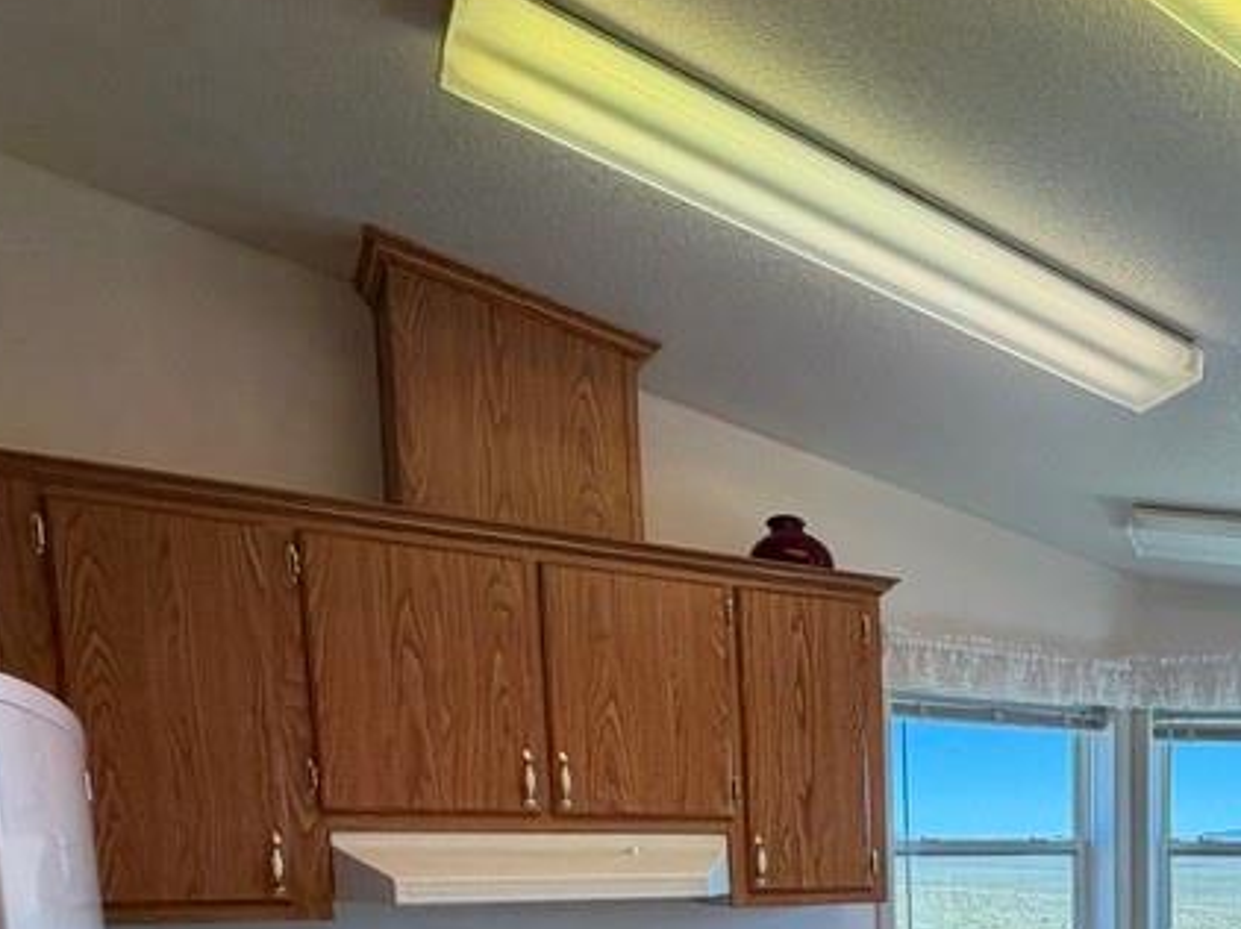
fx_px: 1218
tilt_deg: -7.2
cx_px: 1226
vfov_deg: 36.3
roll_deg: -0.5
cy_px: 988
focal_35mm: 34
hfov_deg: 45.9
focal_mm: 2.22
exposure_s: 1/152
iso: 64
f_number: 2.2
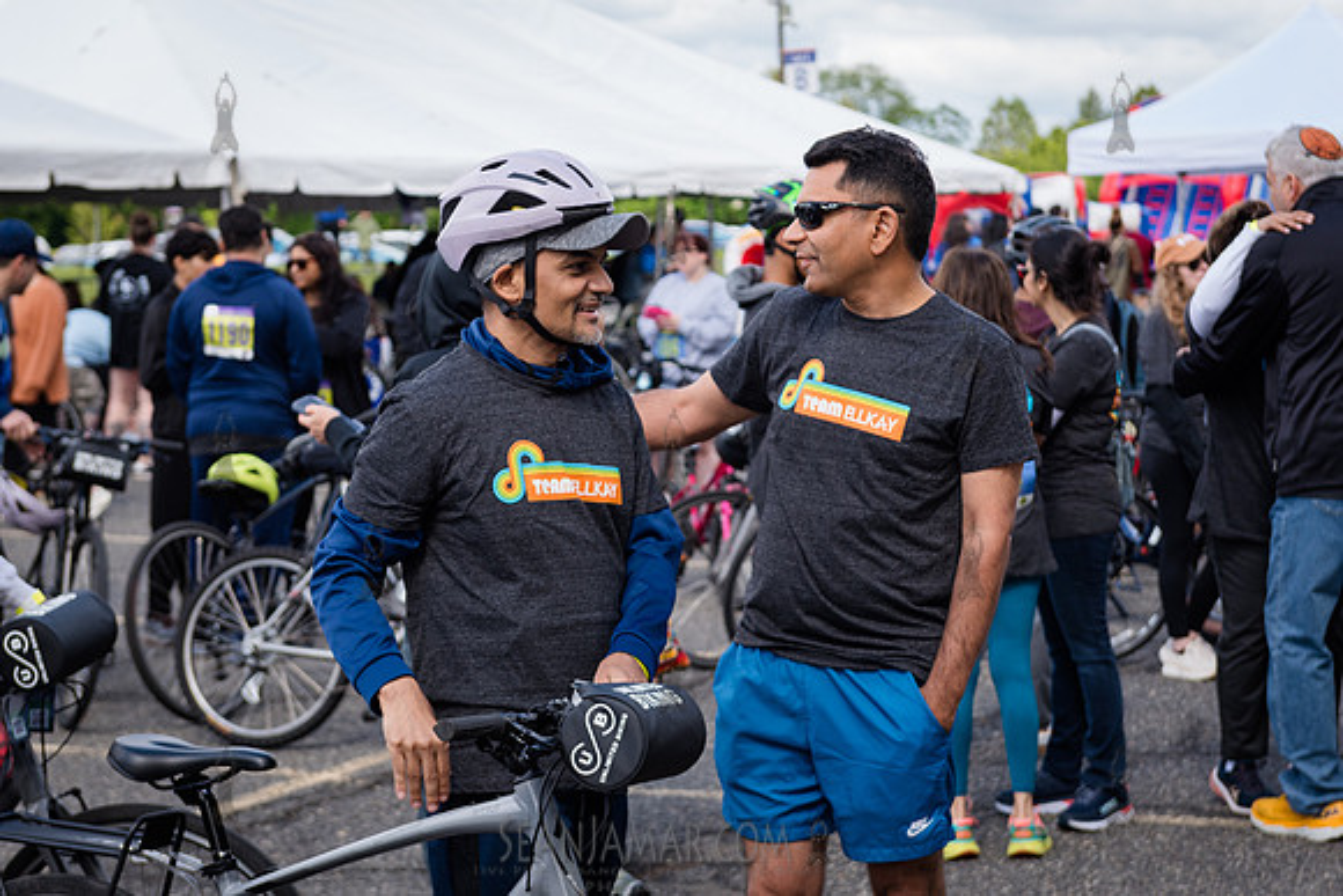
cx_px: 637
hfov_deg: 25.9
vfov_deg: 17.5
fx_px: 2914
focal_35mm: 78
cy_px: 382
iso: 200
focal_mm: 62
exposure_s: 1/500
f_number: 4
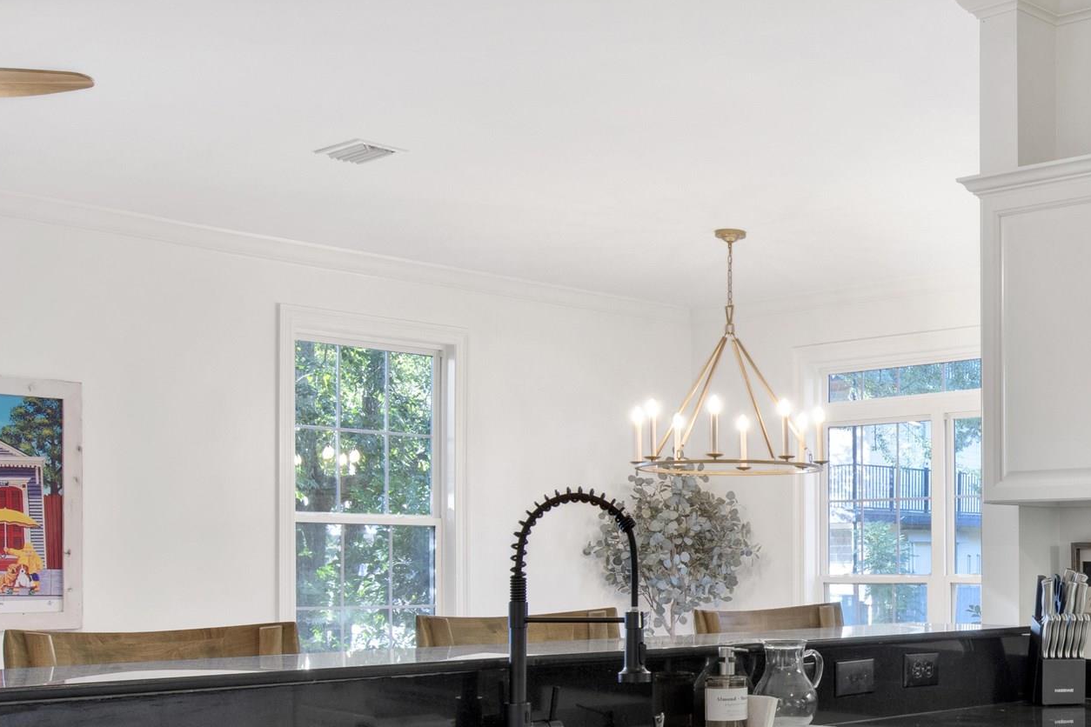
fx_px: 1485
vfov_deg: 27.1
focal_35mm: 49
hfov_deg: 36.7
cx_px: 1060
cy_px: 560
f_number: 11
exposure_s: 1
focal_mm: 20
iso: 200
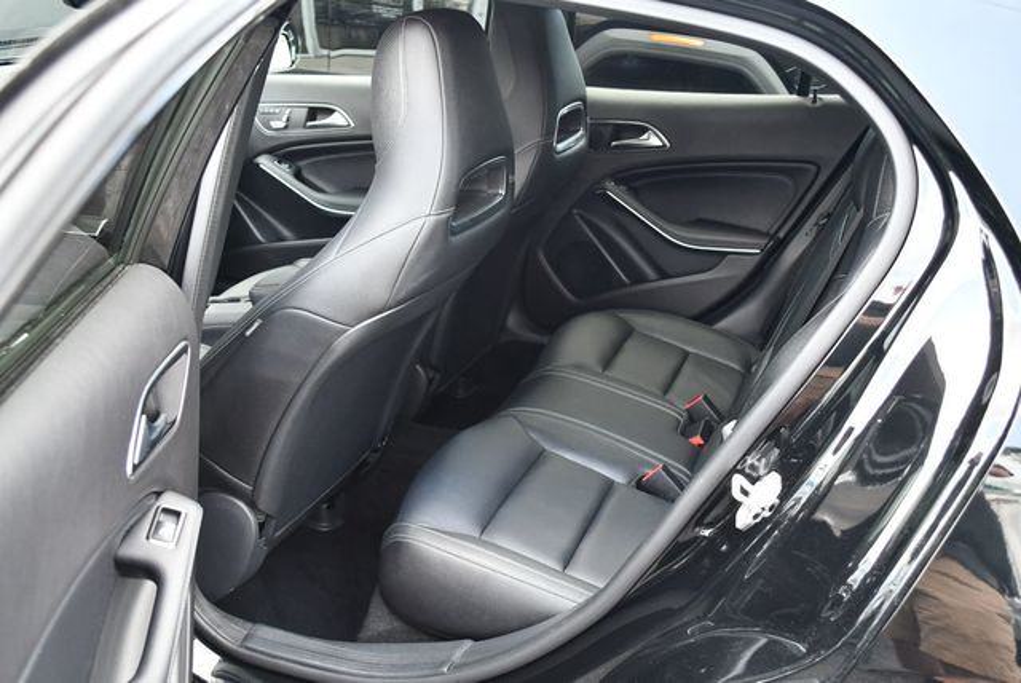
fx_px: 1022
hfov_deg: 53.1
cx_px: 510
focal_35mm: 36
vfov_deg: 36.9
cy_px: 342
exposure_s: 1/200
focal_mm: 18
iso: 800
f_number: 3.5
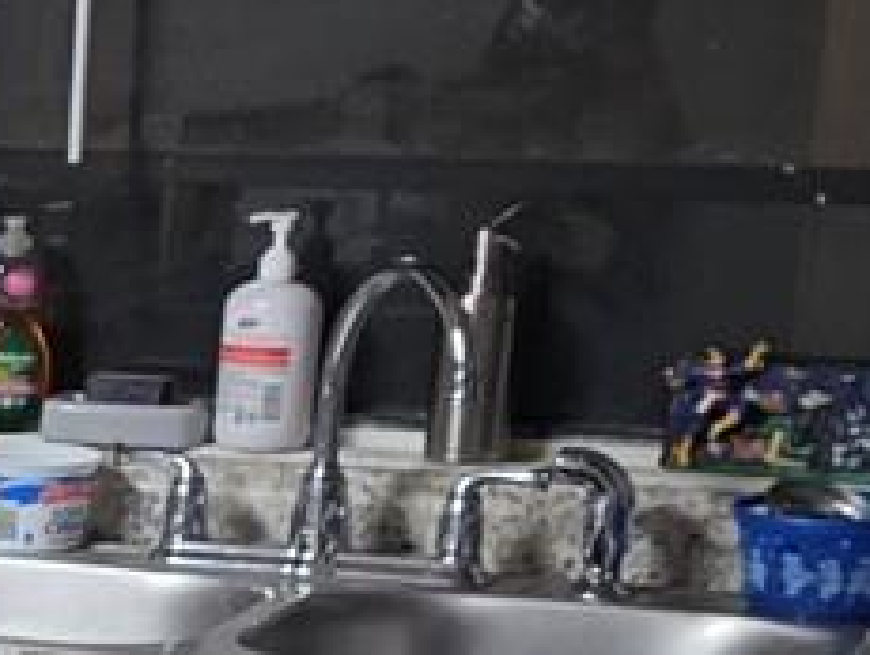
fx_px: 4025
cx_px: -1627
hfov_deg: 9.8
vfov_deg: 9.2
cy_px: 746
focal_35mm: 160
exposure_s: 1/120
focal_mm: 6.3
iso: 320
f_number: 1.7
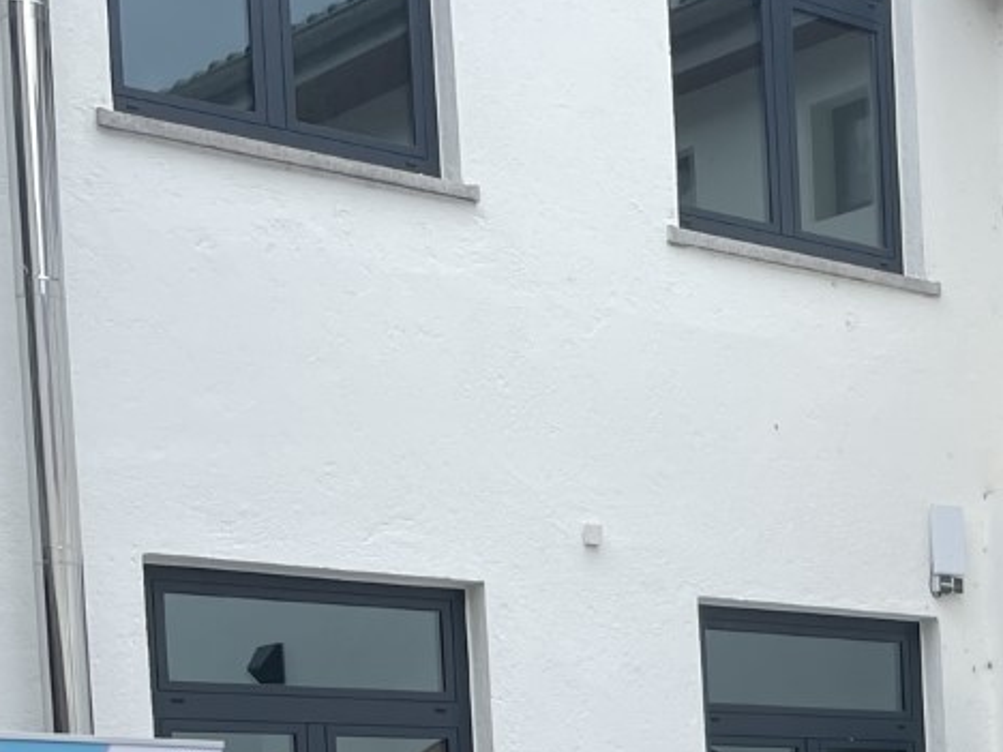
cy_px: 1026
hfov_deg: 22.5
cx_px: 1194
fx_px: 2318
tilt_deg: -3.8
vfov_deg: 17.1
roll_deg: +2.1
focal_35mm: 80
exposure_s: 1/1114
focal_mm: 4.2
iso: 32
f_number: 1.6
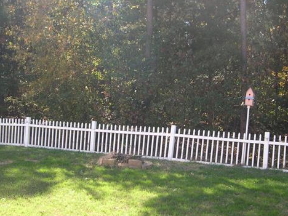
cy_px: 104
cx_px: 145
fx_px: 433
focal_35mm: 52
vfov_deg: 28.0
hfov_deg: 36.8
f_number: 2.8
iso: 100
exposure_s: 1/273
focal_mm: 8
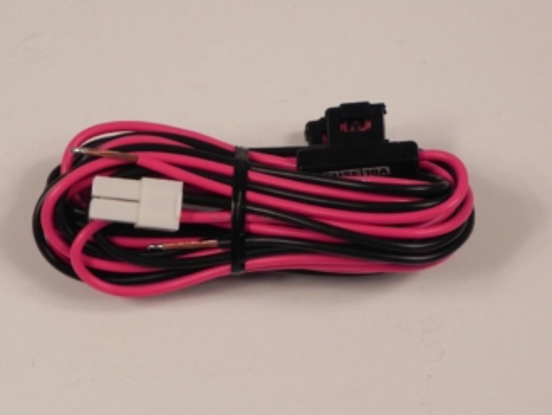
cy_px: 197
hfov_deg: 18.9
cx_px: 289
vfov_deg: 14.2
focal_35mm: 104
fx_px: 1659
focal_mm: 16.9
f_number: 4
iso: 344
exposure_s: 1/30
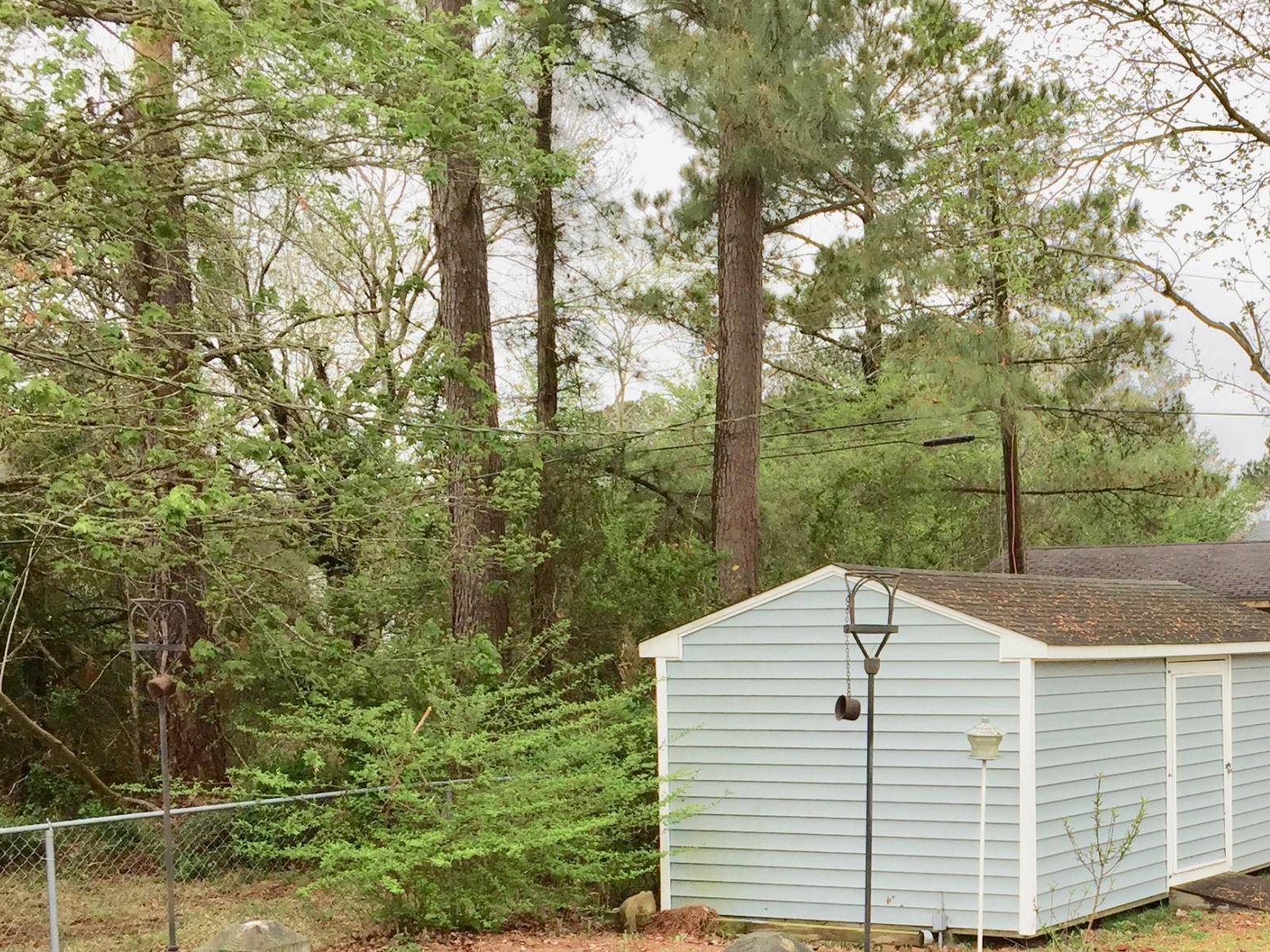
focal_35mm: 55
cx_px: 1135
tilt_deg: -3.0
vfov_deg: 26.0
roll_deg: +0.1
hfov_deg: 33.2
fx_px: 2018
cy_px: 788
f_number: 2.2
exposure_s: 1/514
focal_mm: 4.15
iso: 32
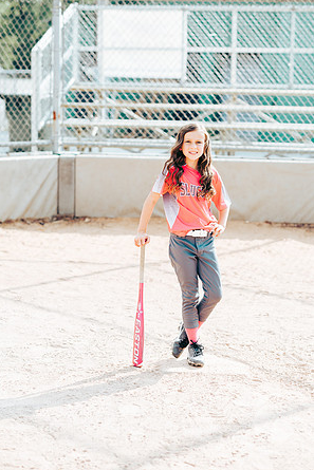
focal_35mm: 86
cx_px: 156
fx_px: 1124
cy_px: 233
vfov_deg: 23.6
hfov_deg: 15.9
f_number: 2.8
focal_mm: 85
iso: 160
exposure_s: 1/1250
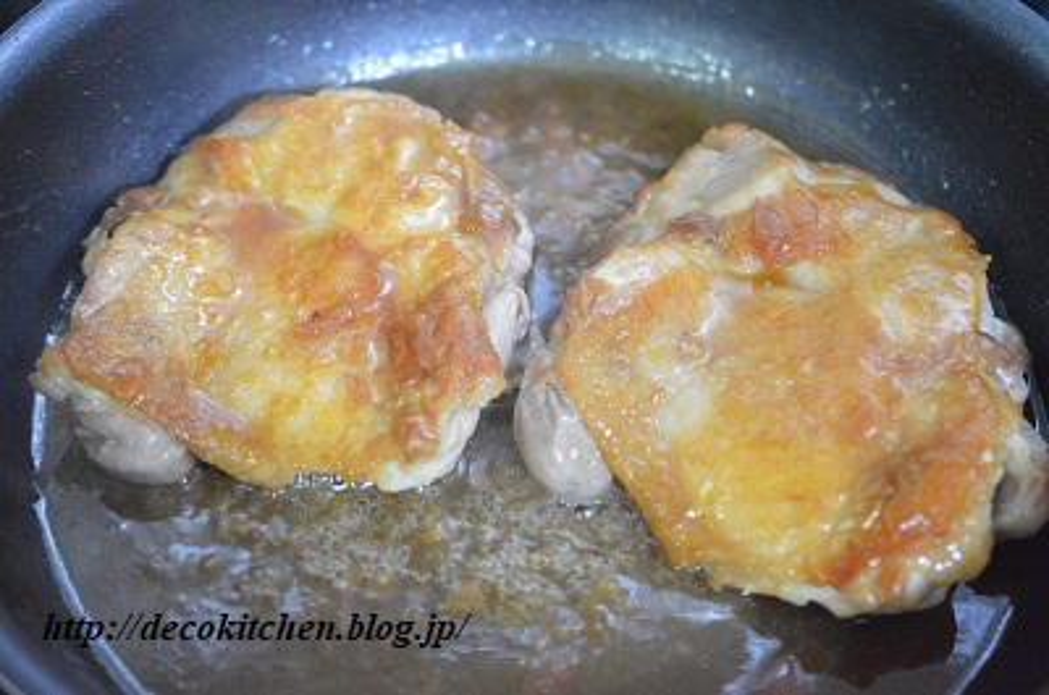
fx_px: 1745
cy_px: 348
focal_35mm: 60
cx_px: 524
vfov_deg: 22.5
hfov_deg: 33.5
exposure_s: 1/60
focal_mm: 40
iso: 5000
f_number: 3
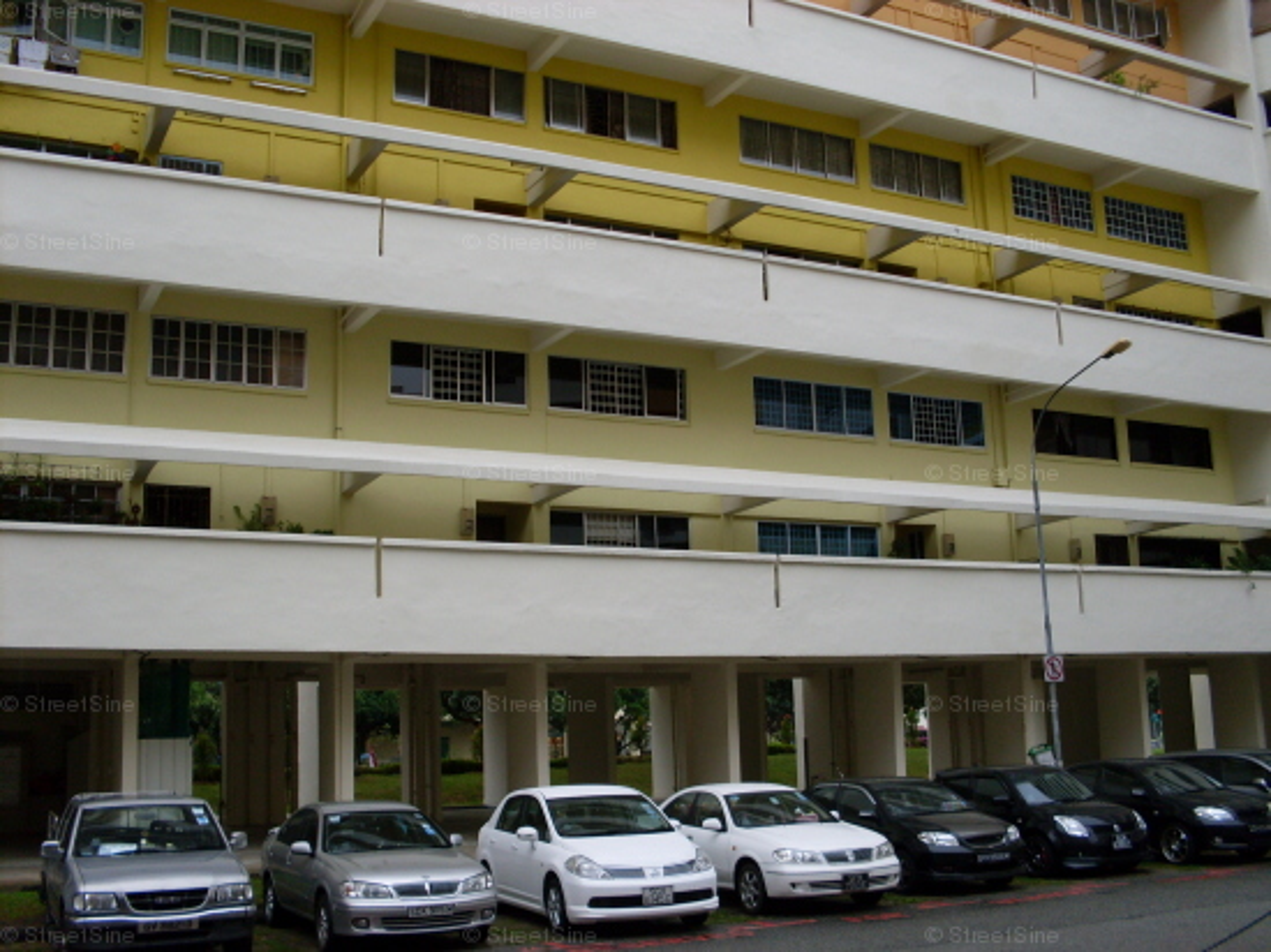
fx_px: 1395
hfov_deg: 49.0
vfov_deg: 37.7
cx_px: 636
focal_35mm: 38
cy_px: 476
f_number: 2.8
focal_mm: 6.3
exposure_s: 1/250
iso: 80
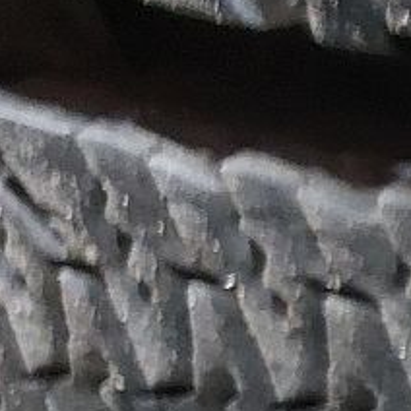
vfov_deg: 12.4
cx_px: 1341
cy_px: 407
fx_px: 1867
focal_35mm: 139
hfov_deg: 9.2
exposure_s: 1/25
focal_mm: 5.23
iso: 400
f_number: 1.8
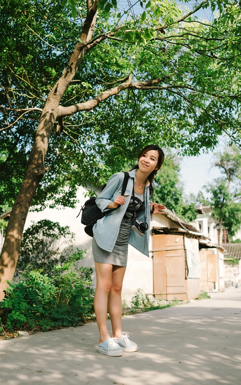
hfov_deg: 35.4
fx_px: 378
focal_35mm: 36
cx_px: 118
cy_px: 193
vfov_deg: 54.0
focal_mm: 35
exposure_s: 1/1250
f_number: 2.8
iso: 400
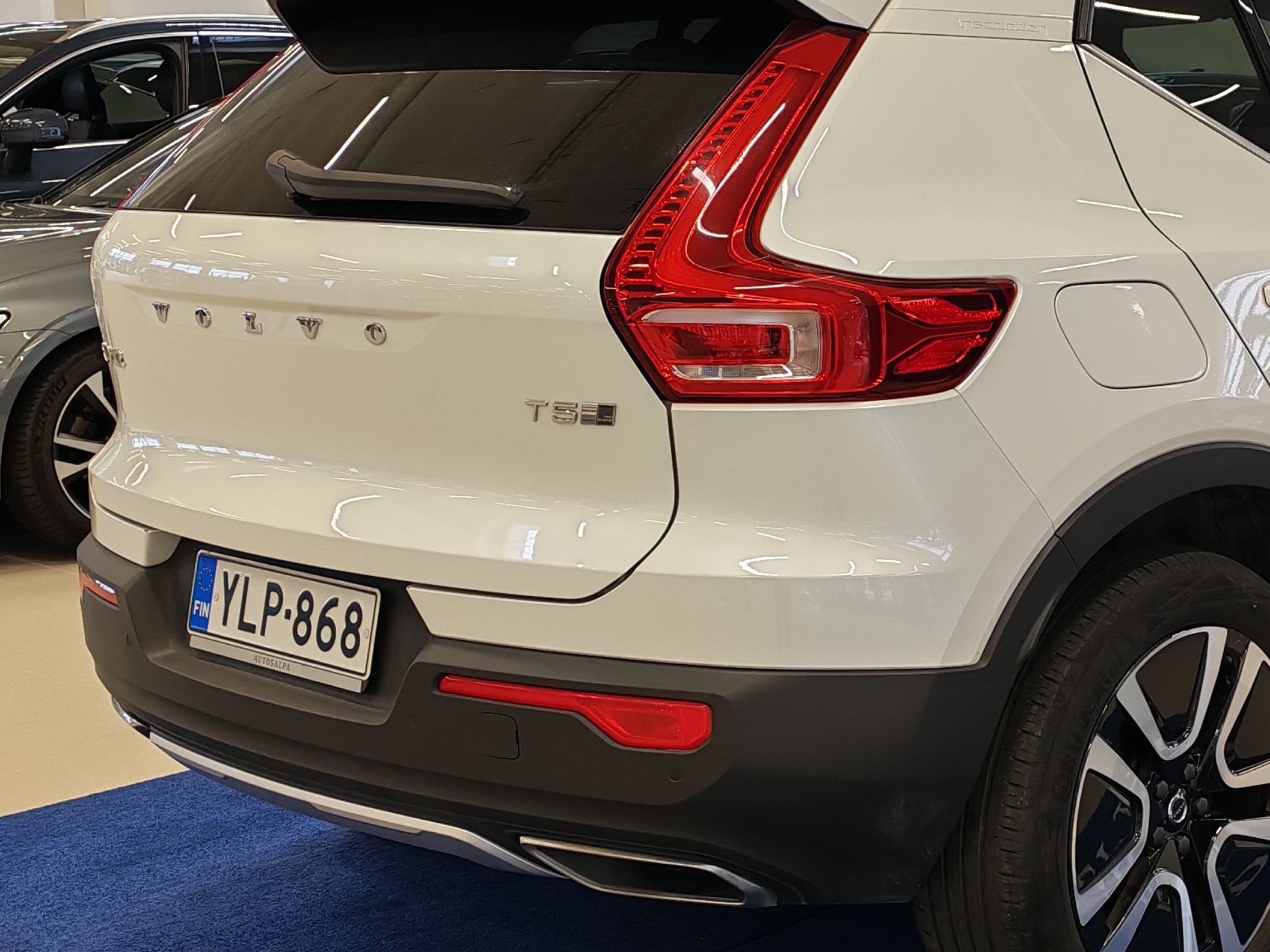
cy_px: 490
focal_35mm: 64
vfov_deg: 22.9
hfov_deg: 29.5
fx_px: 2348
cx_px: 1043
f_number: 1.9
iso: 100
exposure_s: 1/100
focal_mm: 6.12
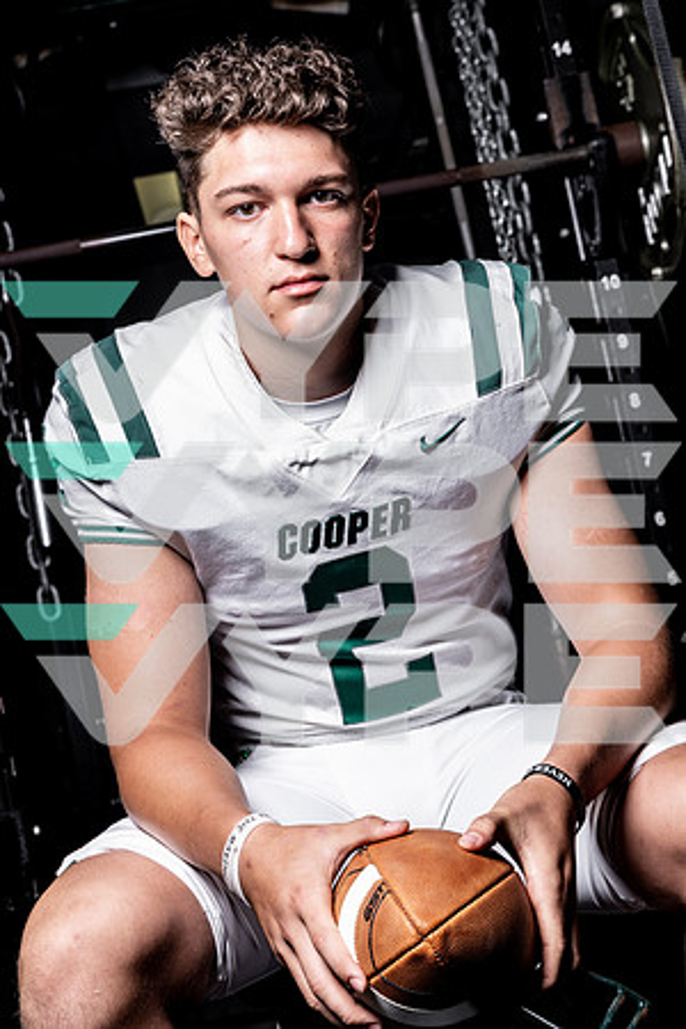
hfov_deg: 22.6
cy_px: 514
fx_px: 1715
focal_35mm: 60
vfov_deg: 33.4
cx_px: 343
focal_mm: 60
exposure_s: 1/125
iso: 100
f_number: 8
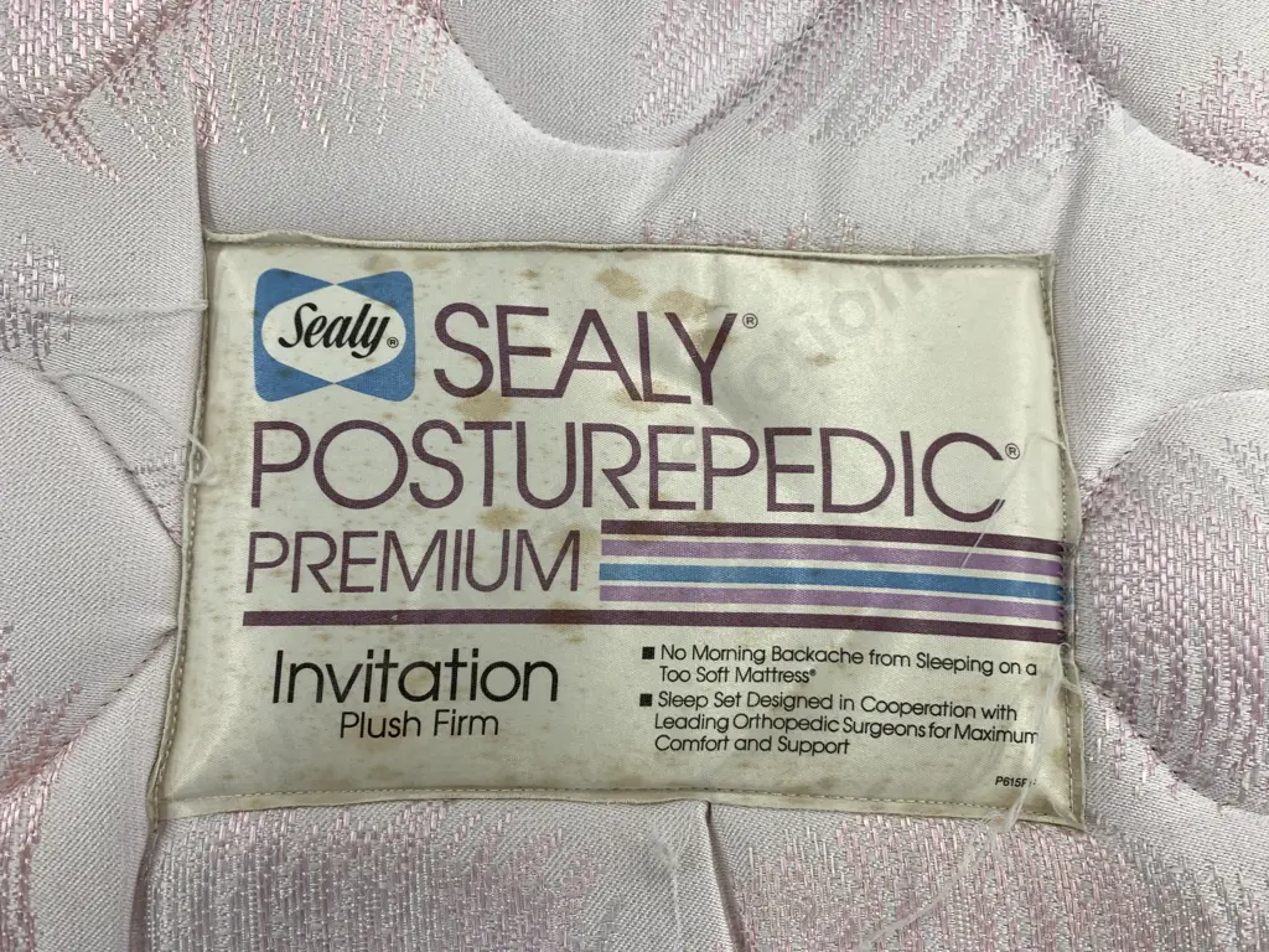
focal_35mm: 26
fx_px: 953
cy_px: 476
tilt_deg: -84.9
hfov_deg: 67.3
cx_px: 634
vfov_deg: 53.1
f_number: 1.8
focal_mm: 4.25
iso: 40
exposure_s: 1/100
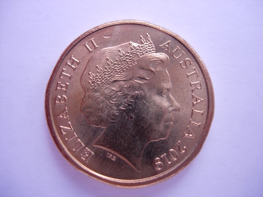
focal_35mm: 38
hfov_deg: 49.0
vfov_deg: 37.7
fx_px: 289
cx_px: 132
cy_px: 98
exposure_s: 1/32
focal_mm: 7.8
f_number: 2.8
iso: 77
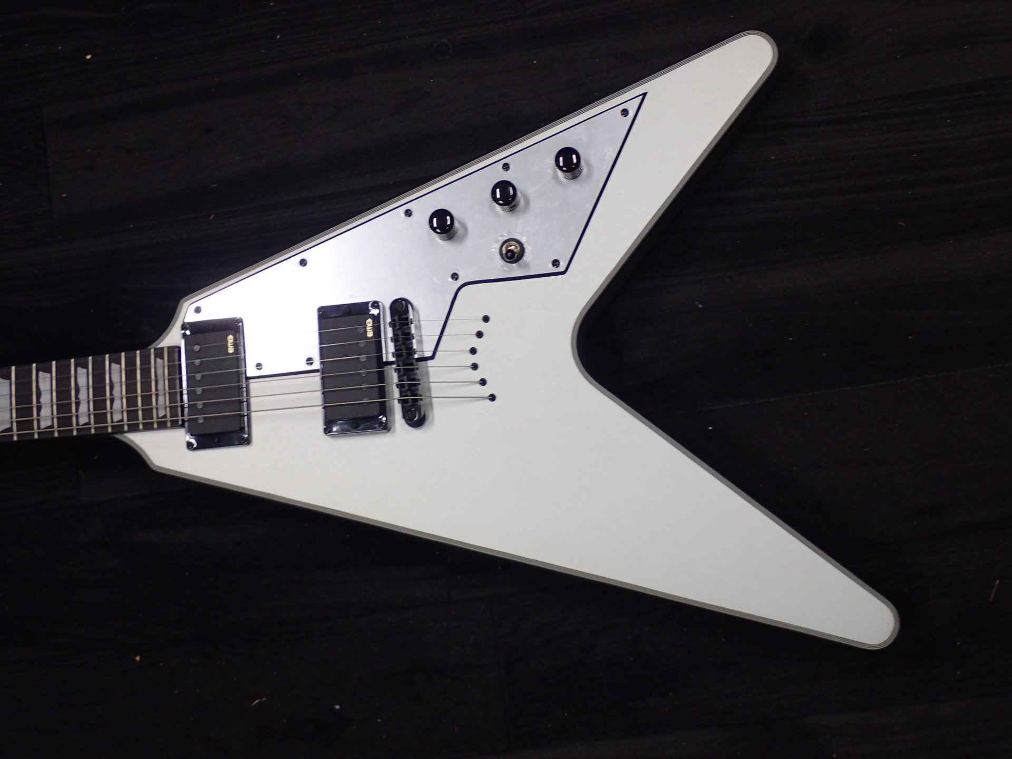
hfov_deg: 36.2
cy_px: 380
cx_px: 506
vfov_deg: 27.5
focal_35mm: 53
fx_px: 1549
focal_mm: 9.61
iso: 200
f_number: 3.4
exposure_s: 1/60
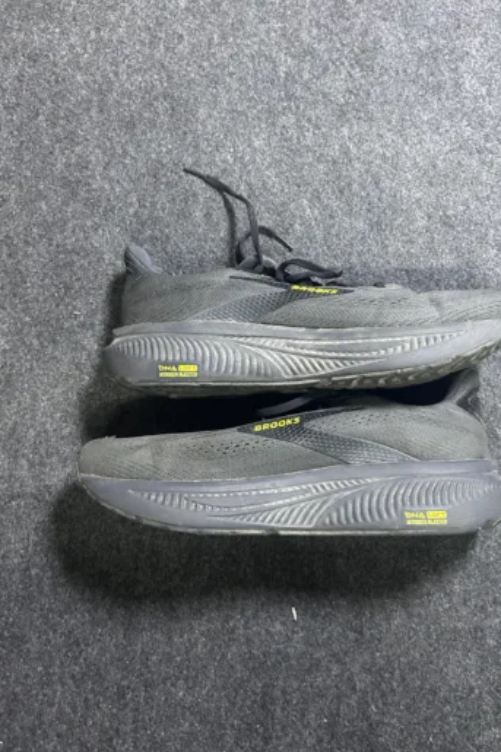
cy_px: 375
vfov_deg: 65.5
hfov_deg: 46.3
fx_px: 585
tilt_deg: -60.5
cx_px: 276
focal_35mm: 28
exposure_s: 1/33
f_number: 1.5
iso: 400
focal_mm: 5.7
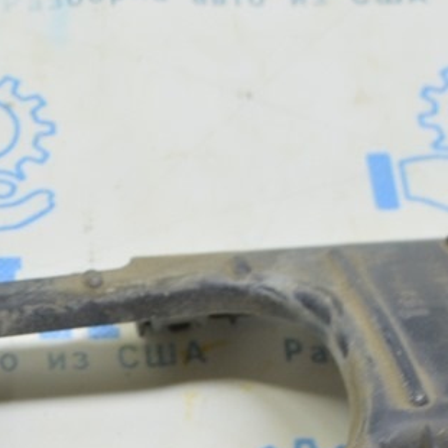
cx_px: -14
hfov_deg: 14.5
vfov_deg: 14.6
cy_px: 427
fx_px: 1728
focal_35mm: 118
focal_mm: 28
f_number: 5.6
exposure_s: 1/20
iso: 400
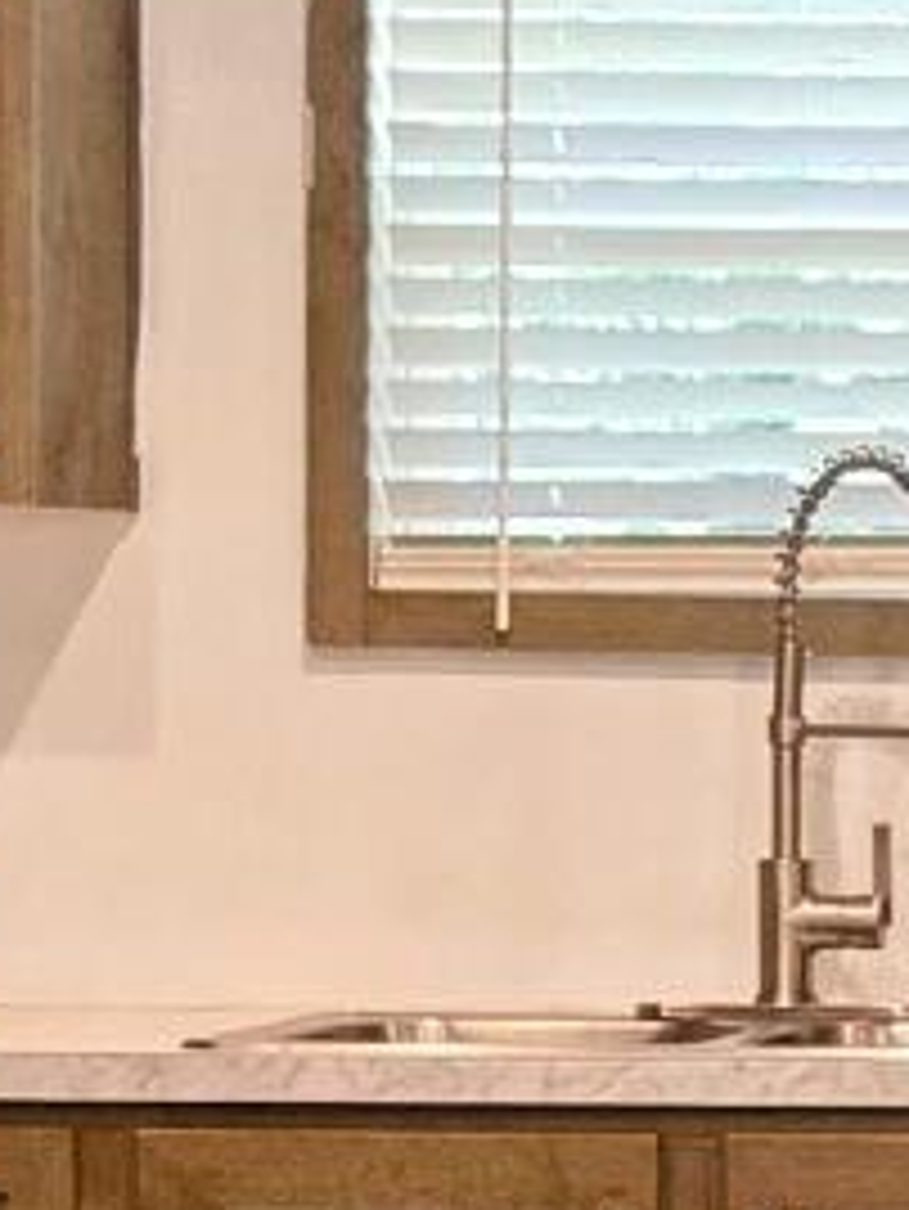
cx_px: 1872
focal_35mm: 171
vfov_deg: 11.5
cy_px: 837
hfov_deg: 8.2
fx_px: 5982
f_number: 1.8
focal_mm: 5.4
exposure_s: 1/120
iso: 160
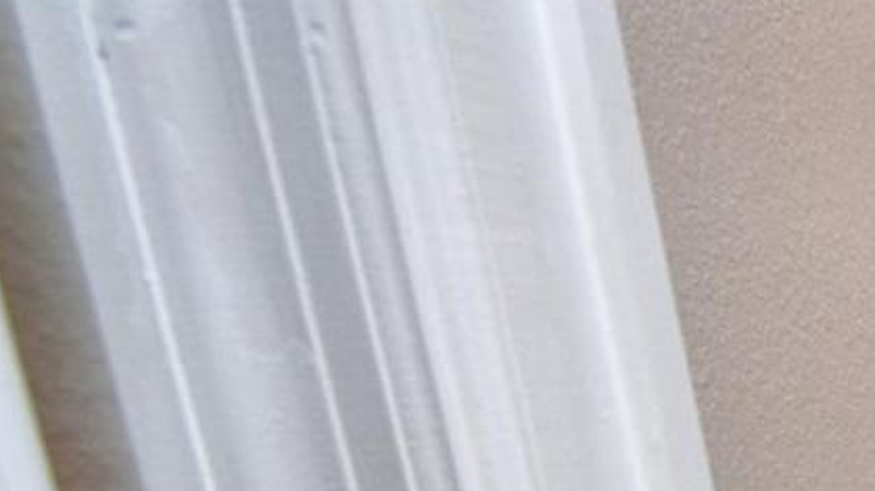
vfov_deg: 17.5
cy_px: 789
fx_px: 1391
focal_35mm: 60
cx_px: 1583
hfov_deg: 21.7
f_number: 8
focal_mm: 10
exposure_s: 1/60
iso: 800
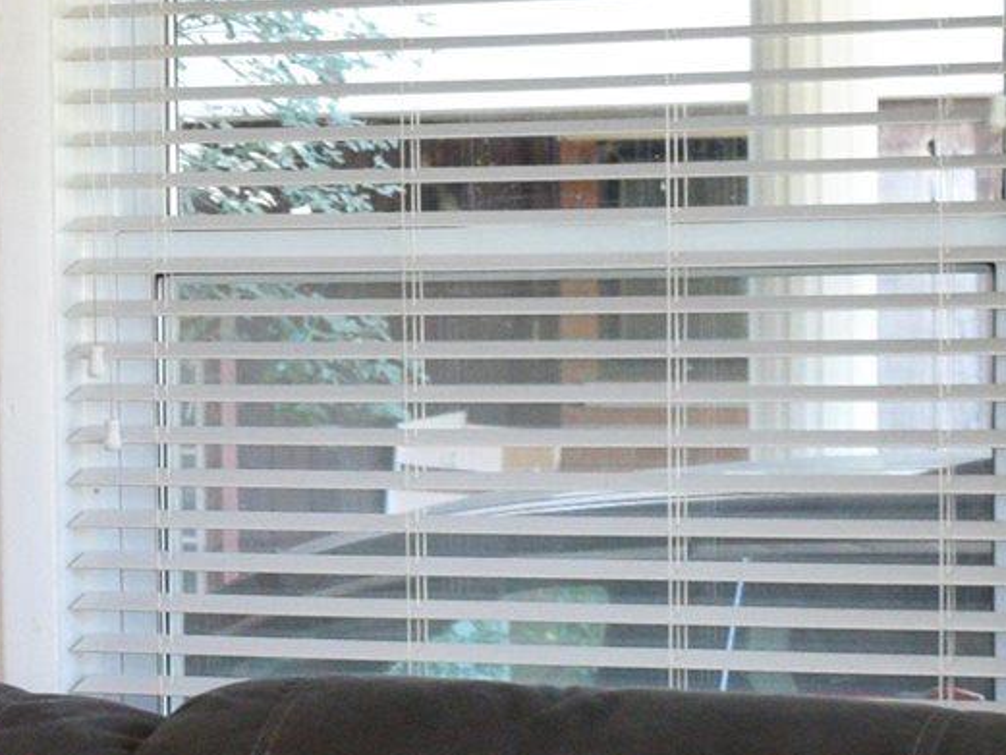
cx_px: -212
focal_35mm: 153
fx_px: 4447
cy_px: 568
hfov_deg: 12.6
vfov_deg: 9.7
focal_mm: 18
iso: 800
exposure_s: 1/100
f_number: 5
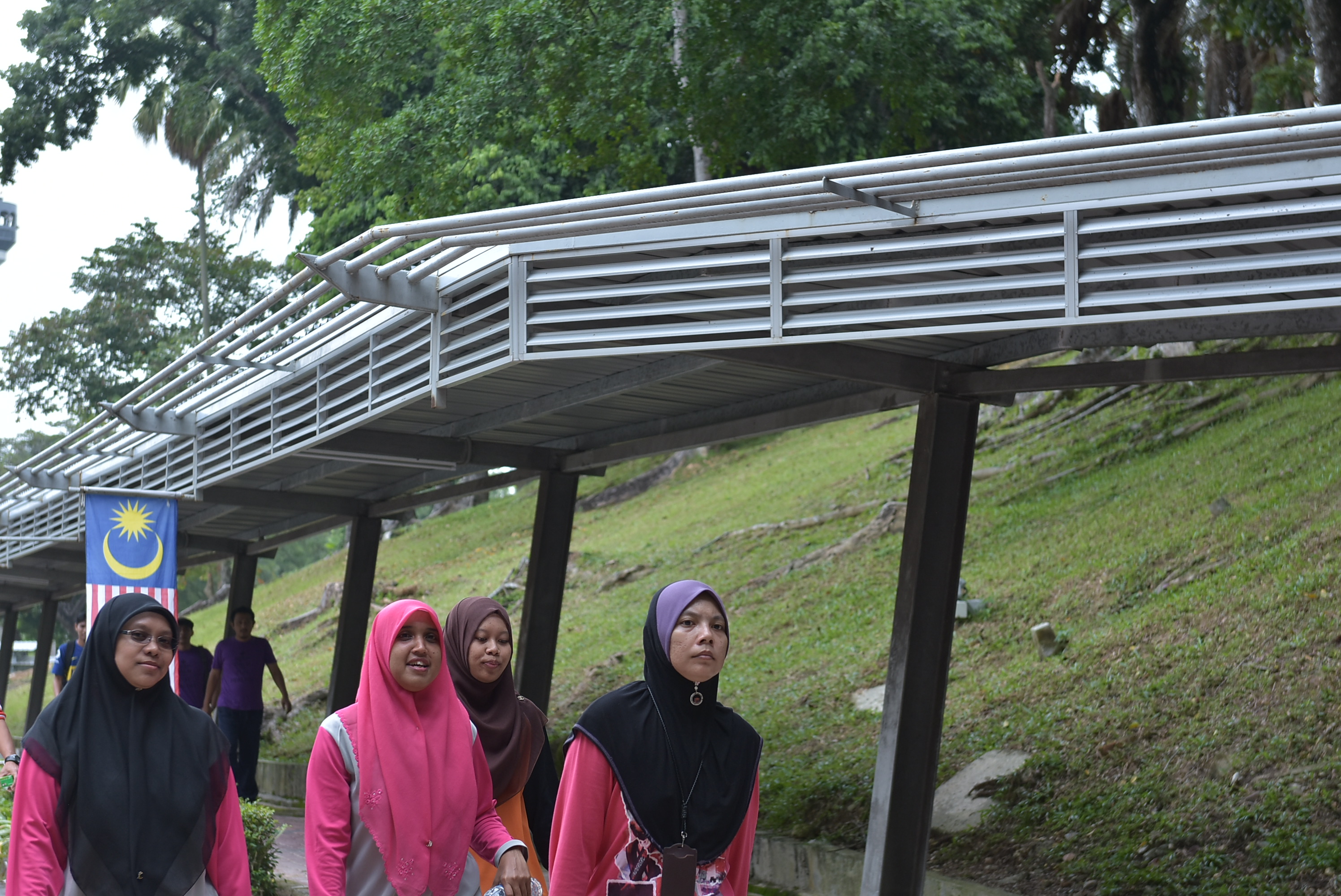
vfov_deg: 16.3
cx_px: 670
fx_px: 3131
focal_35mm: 84
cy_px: 448
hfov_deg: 24.2
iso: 200
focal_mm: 56
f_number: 4.5
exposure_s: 1/320
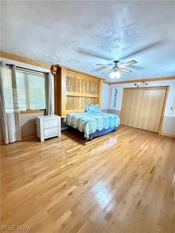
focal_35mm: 14
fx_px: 94
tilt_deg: -9.5
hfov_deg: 85.7
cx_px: 88
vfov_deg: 102.1
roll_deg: -3.4
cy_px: 116
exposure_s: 1/40
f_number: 2.2
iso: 1600
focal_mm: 2.22
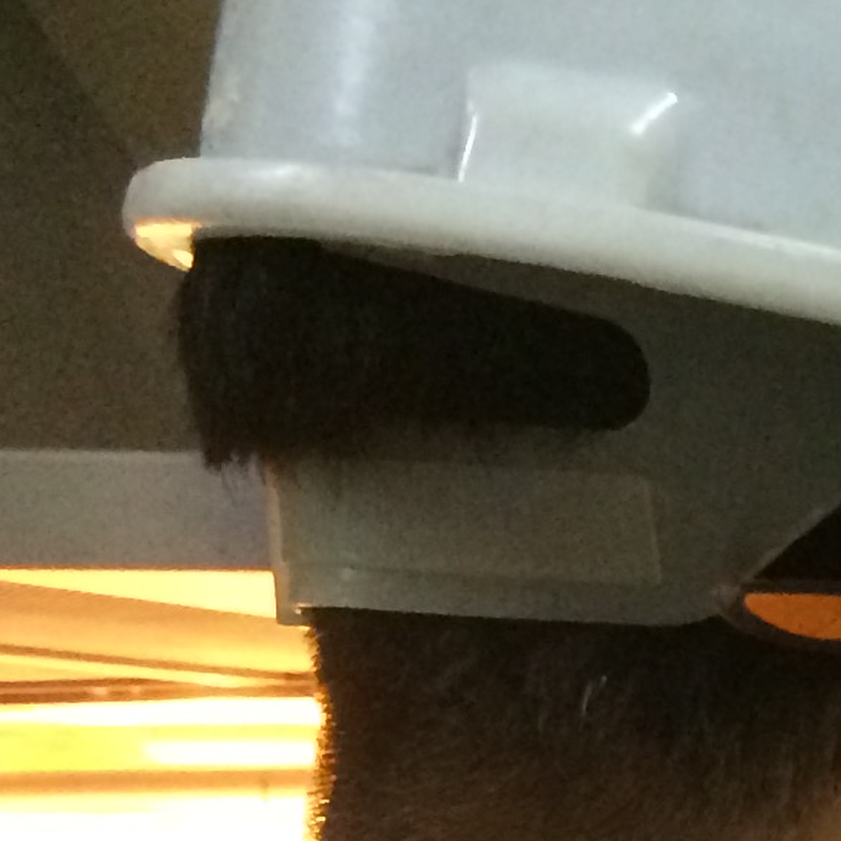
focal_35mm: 143
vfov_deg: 11.0
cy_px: 1741
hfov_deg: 10.0
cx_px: 2289
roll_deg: -1.3
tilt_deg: -10.8
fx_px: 3931
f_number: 2.2
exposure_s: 1/25
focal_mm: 4.15
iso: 250
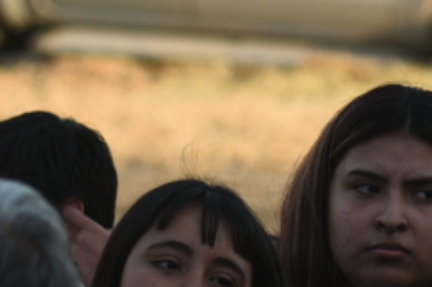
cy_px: 36
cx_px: -322
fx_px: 10097
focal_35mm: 842
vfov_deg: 1.6
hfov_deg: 2.4
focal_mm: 135
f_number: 5
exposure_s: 1/400
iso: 320
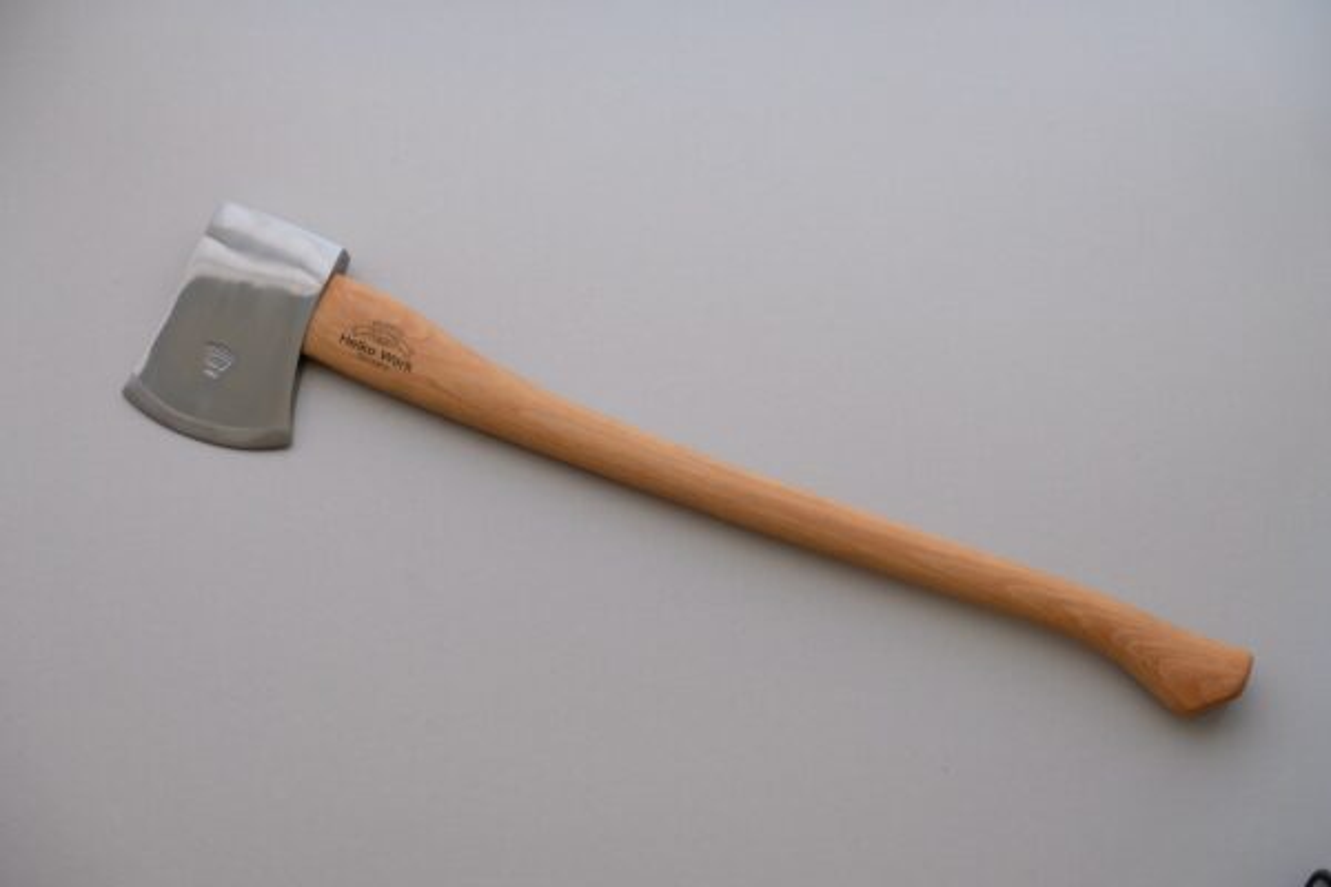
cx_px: 666
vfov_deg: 24.2
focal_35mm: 56
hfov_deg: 35.6
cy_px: 444
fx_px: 2070
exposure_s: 1/80
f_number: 3.6
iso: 200
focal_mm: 37.4
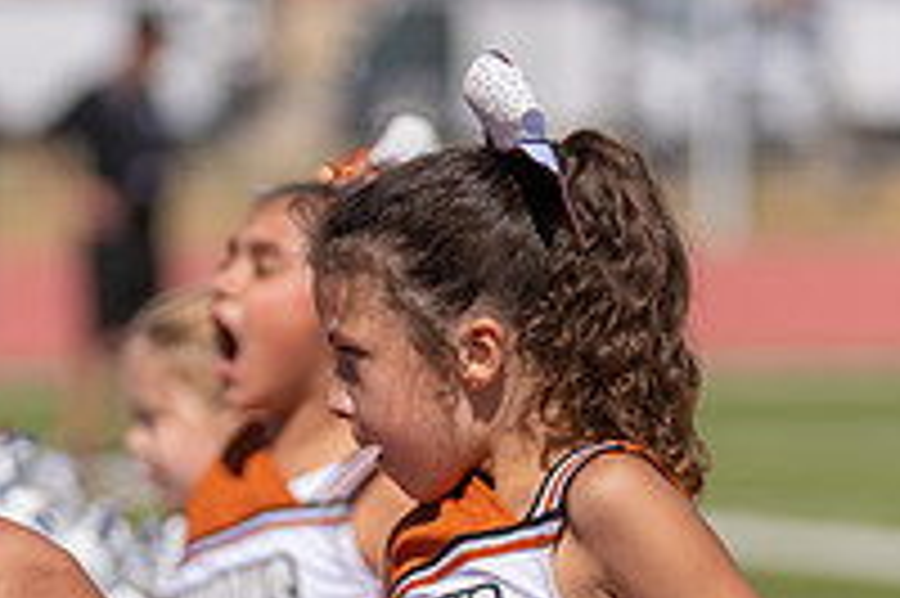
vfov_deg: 3.1
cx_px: 292
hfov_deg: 4.6
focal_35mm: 447
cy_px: 578
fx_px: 11166
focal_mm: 154
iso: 100
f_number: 2.8
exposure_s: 1/3200
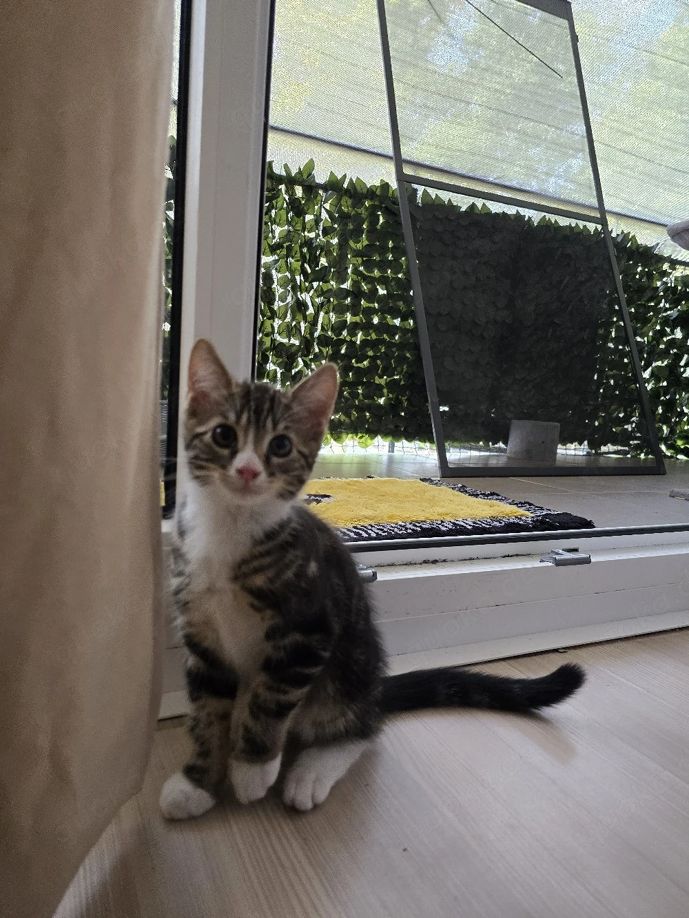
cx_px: 344
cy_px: 459
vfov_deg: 73.9
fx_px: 610
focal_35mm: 23
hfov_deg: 58.9
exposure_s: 1/120
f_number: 1.7
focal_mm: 6.3
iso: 320
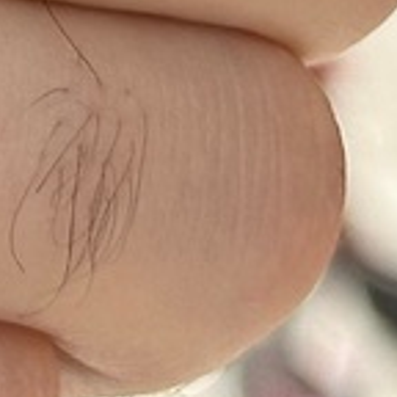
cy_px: -775
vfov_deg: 4.5
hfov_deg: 4.6
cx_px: -458
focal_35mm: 376
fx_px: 4879
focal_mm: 6.86
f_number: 1.78
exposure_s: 1/1062
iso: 64
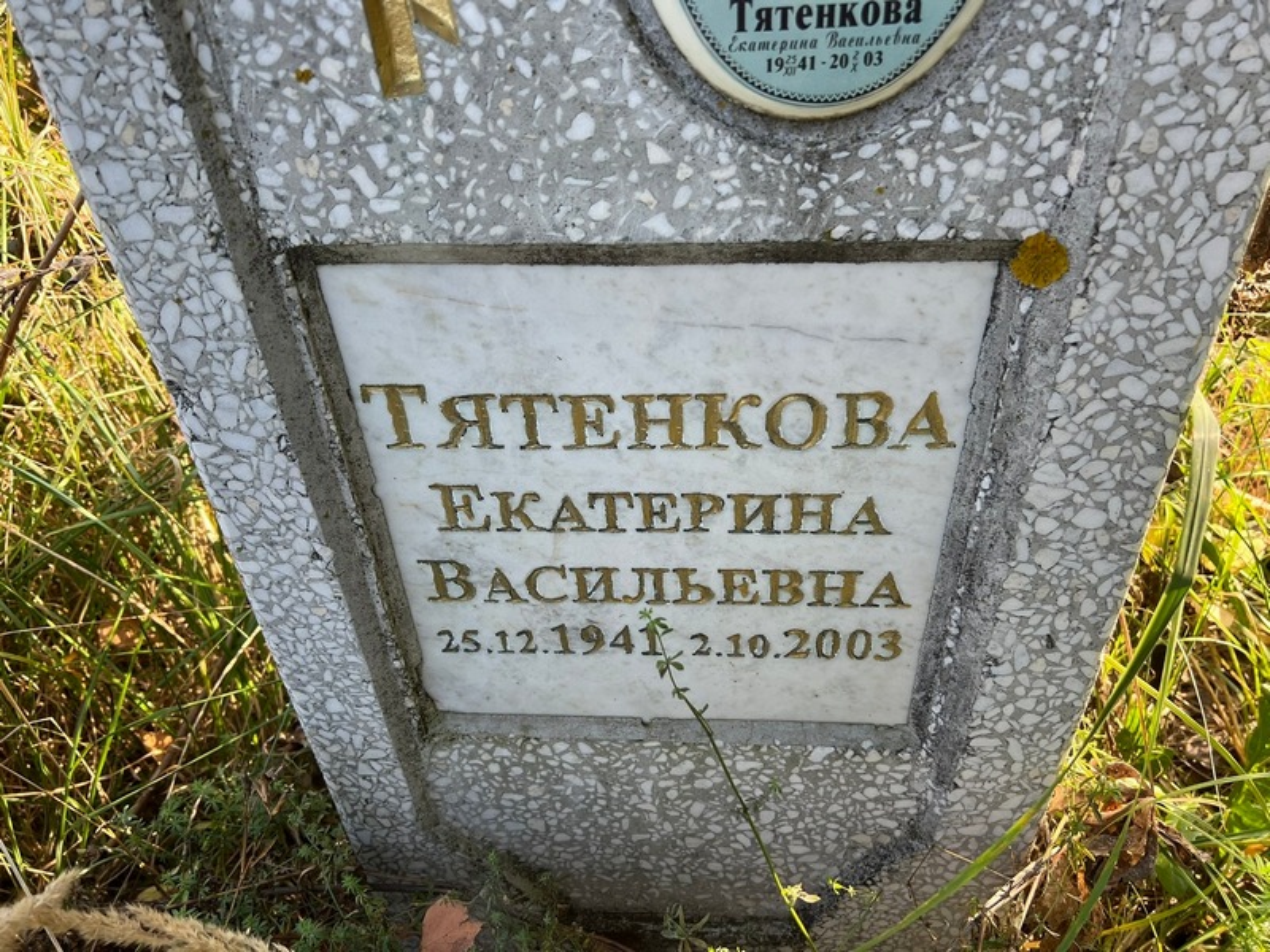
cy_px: 476
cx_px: 635
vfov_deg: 53.1
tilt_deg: -40.8
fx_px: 954
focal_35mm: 26
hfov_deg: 67.3
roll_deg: +2.6
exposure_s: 1/431
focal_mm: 5.7
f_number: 1.5
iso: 50
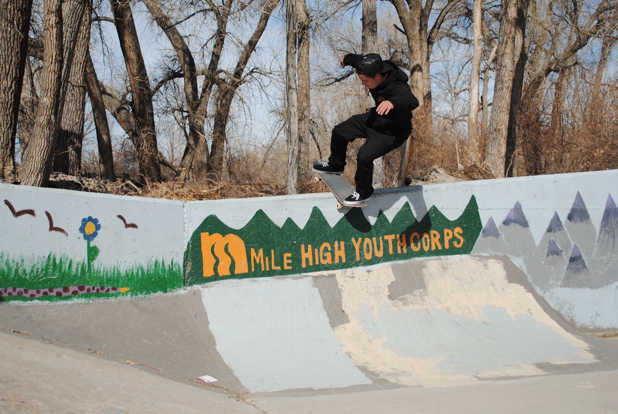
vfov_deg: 29.9
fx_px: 773
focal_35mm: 45
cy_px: 207
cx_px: 309
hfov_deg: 43.6
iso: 200
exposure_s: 1/2500
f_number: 4.5
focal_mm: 30
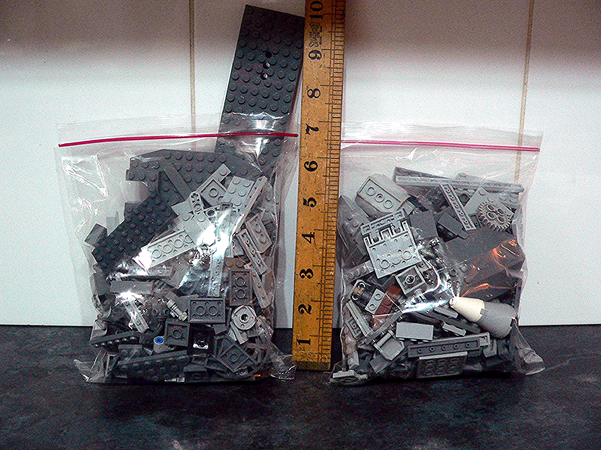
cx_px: 300
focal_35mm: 36
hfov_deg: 51.4
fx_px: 625
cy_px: 225
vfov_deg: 39.7
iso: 400
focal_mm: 6
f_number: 2.8
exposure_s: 1/30
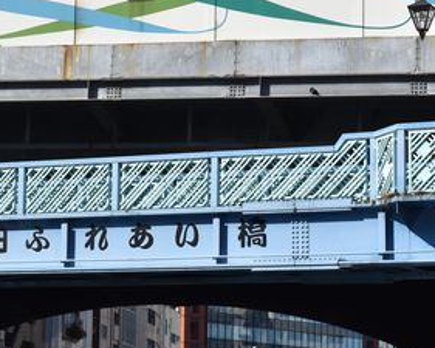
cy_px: 145
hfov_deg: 12.8
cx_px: 47
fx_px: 1931
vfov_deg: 10.3
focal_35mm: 150
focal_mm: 55
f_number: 10
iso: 200
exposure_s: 1/400
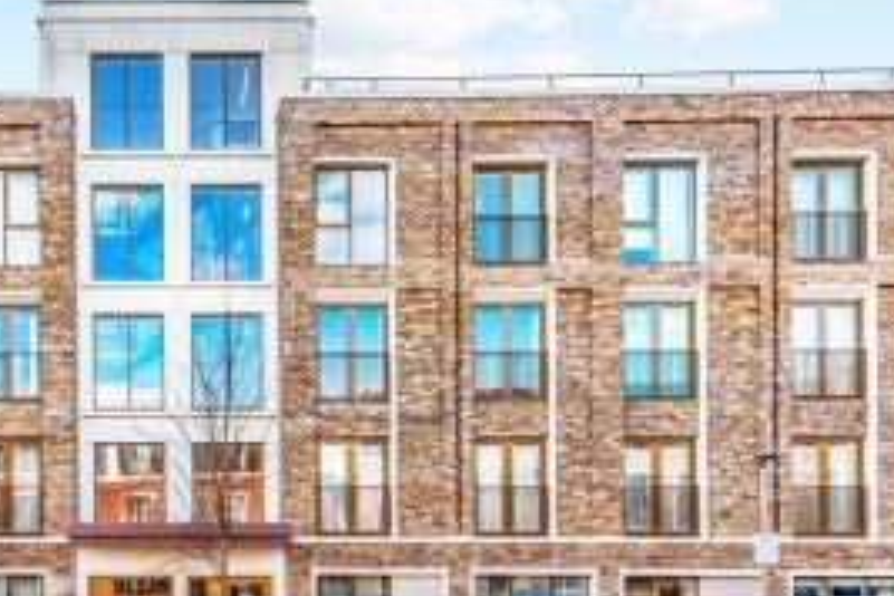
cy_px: 383
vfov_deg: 50.6
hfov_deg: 65.4
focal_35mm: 25
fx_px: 621
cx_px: 184
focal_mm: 14
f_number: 8
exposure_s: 1/200
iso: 160
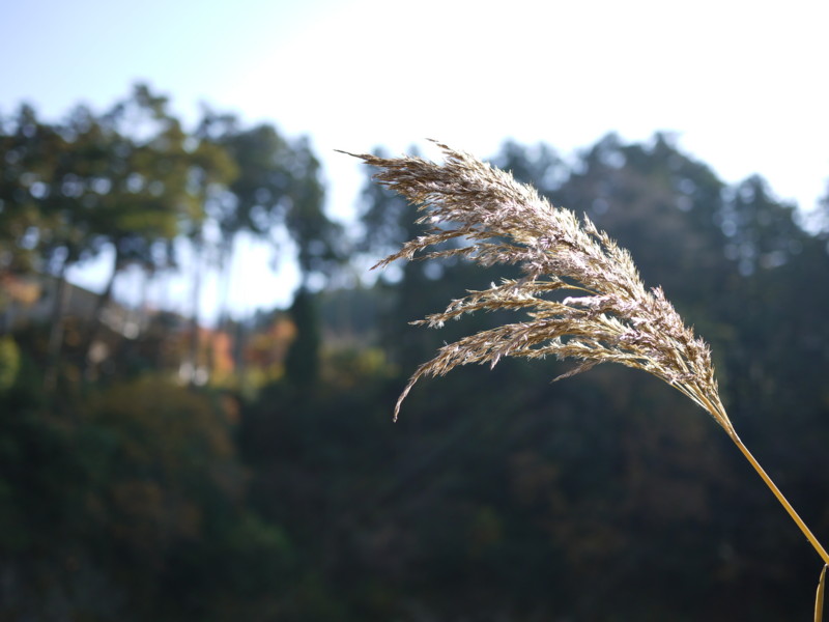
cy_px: 311
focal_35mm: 40
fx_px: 958
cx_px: 414
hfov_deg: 46.8
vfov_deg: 36.0
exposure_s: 1/1000
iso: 100
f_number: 2
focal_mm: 20
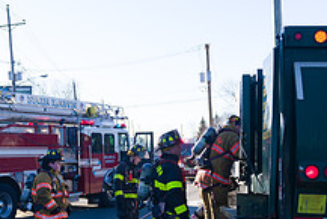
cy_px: 143
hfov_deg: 31.3
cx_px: 131
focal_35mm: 64
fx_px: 582
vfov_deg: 21.2
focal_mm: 24
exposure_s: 1/1000
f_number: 3.2
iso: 200
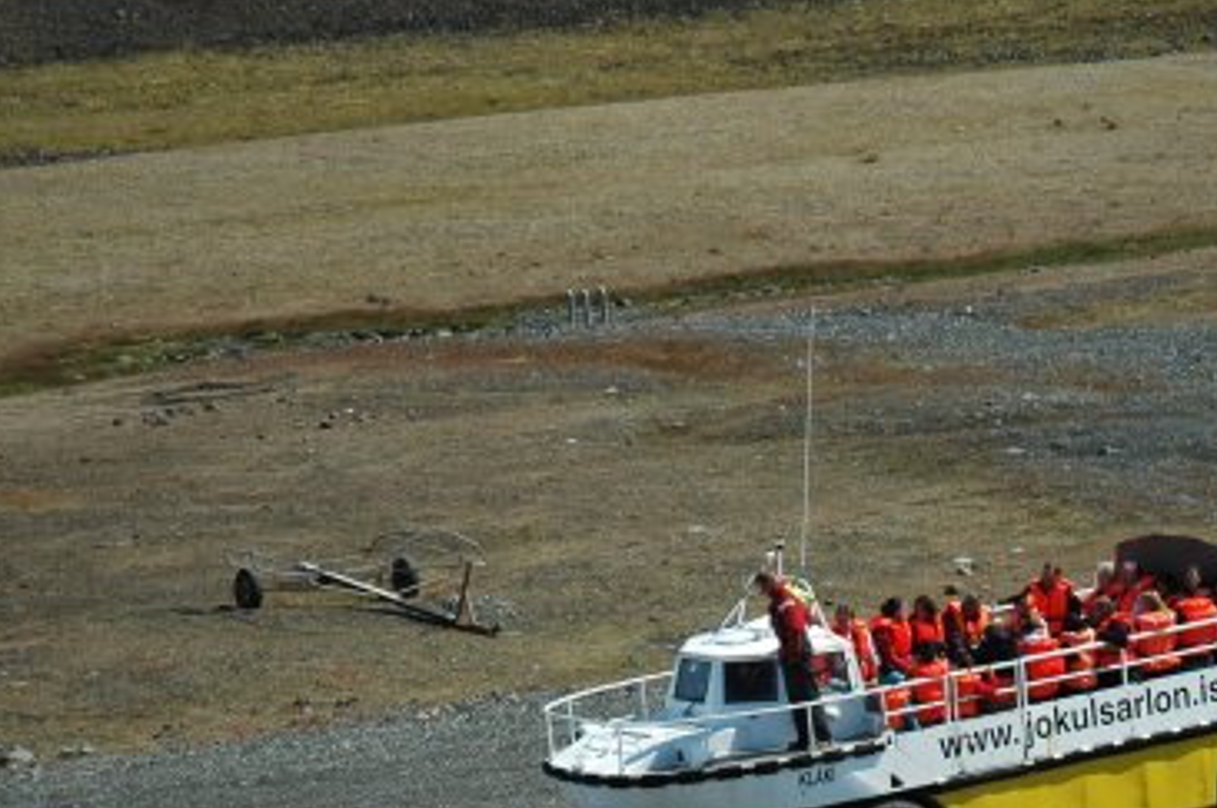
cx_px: 913
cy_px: 755
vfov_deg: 6.6
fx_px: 6988
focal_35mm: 207
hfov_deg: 9.9
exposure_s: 1/500
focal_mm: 70
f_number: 4.5
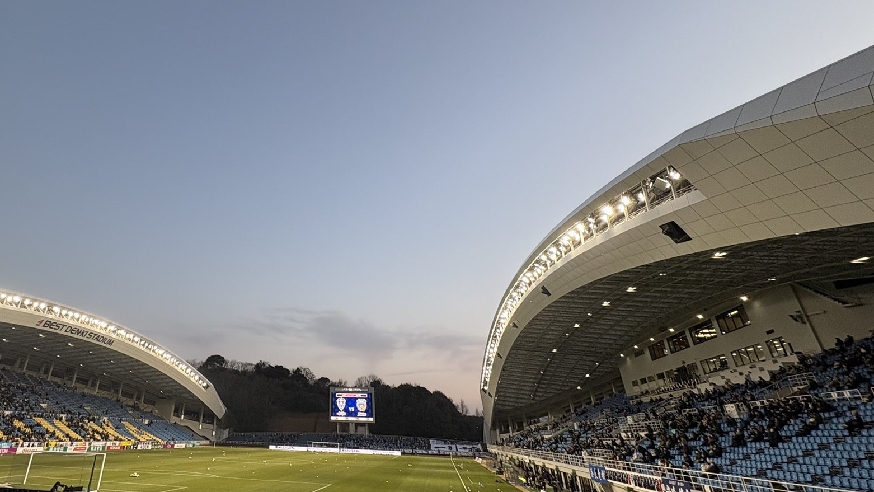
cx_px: 311
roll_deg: -1.4
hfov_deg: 84.4
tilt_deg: +30.6
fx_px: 464
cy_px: 185
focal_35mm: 20
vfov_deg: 55.3
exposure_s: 1/99
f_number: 2.2
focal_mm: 2.22
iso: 80
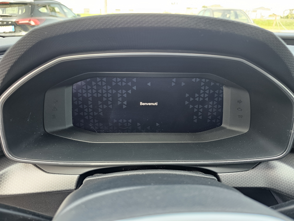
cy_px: 110
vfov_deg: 58.9
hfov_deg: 73.9
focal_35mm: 23
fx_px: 195
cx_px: 147
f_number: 1.7
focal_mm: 6.3
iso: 200
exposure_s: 1/142
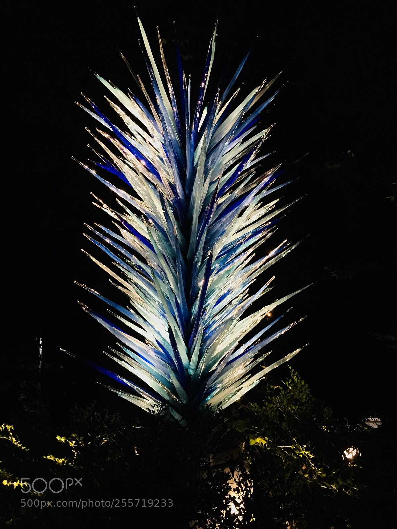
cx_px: 198
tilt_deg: +5.8
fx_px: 443
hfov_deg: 48.2
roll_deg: +0.0
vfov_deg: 61.7
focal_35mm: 29
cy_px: 264
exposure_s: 1/17
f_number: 2.2
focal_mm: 4.15
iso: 250
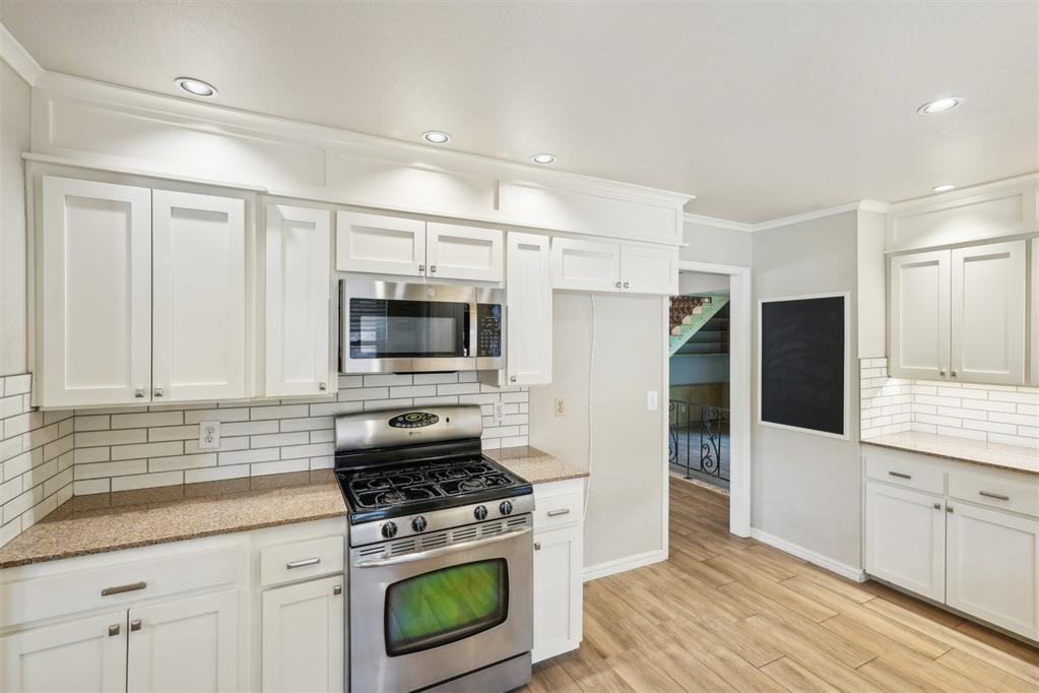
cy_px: 346
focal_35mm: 16
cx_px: 520
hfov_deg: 96.7
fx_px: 462
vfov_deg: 73.7
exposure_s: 1/6
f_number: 8
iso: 400
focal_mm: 16
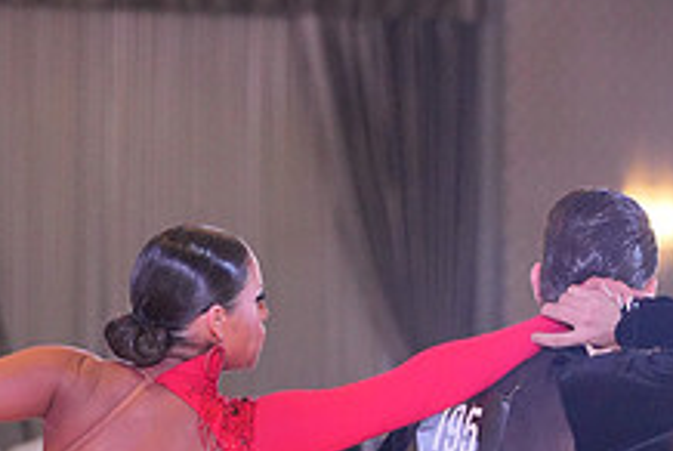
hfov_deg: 7.0
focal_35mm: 295
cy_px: 612
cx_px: 338
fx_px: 5522
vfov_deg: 4.7
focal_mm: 111
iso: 6400
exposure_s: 1/500
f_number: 3.5
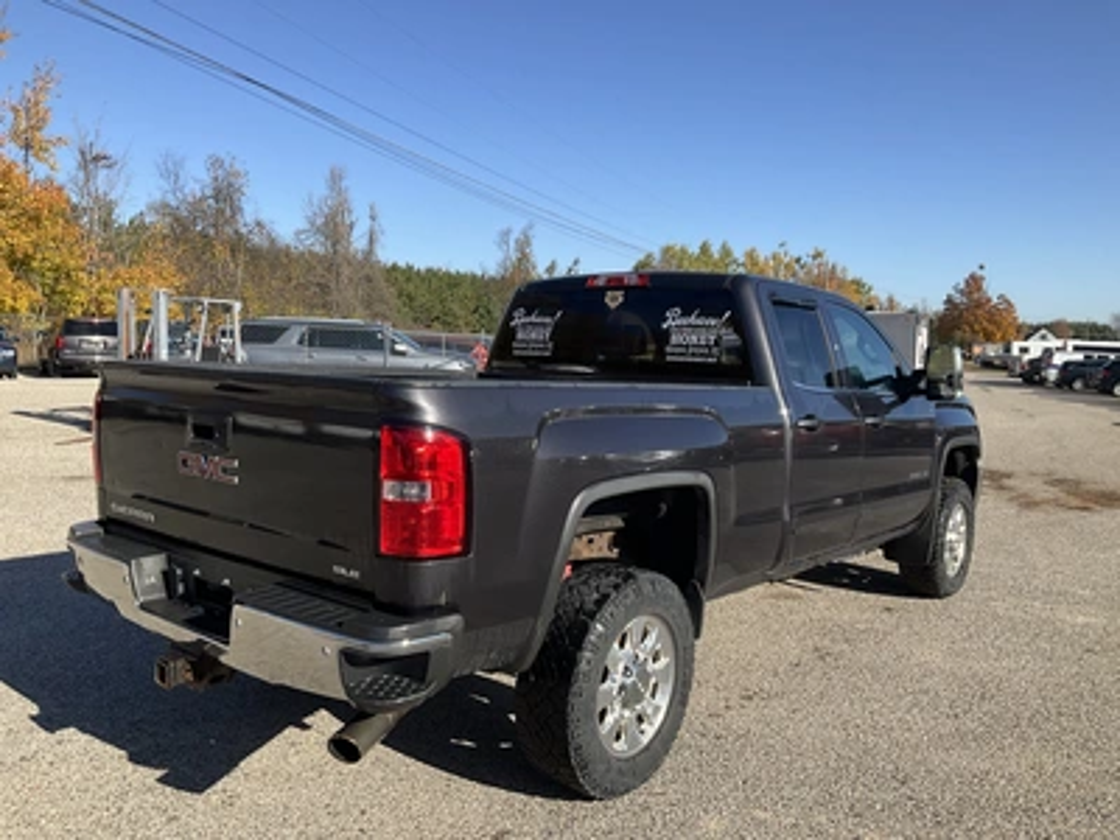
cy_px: 420
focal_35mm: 29
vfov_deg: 48.2
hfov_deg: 61.7
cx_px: 560
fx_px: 938
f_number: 1.8
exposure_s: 1/1311
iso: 25
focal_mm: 3
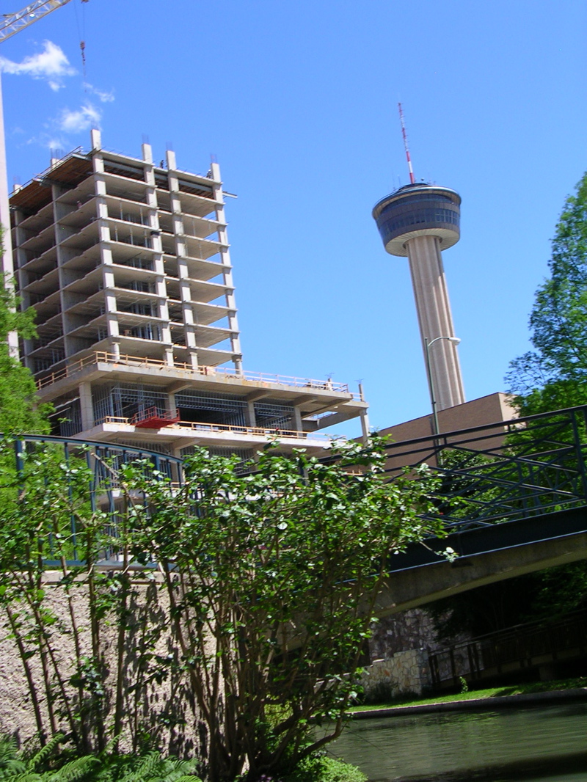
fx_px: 1198
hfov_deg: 27.5
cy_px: 391
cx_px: 294
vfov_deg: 36.2
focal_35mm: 53
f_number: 3.2
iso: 50
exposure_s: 1/535
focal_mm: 8
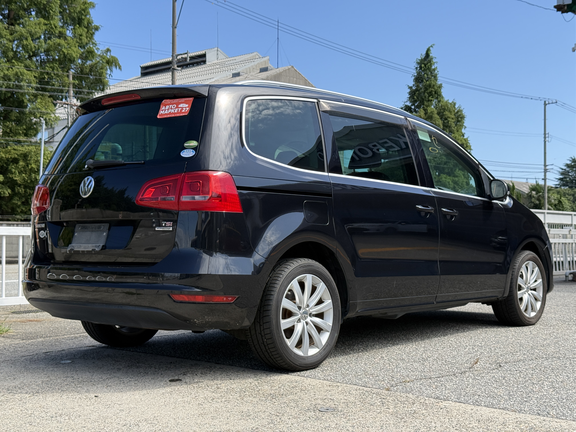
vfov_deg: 30.3
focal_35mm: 48
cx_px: 288
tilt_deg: +2.0
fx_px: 799
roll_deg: -0.2
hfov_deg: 39.7
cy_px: 216
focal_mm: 6.76
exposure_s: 1/1931
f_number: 1.78
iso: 64
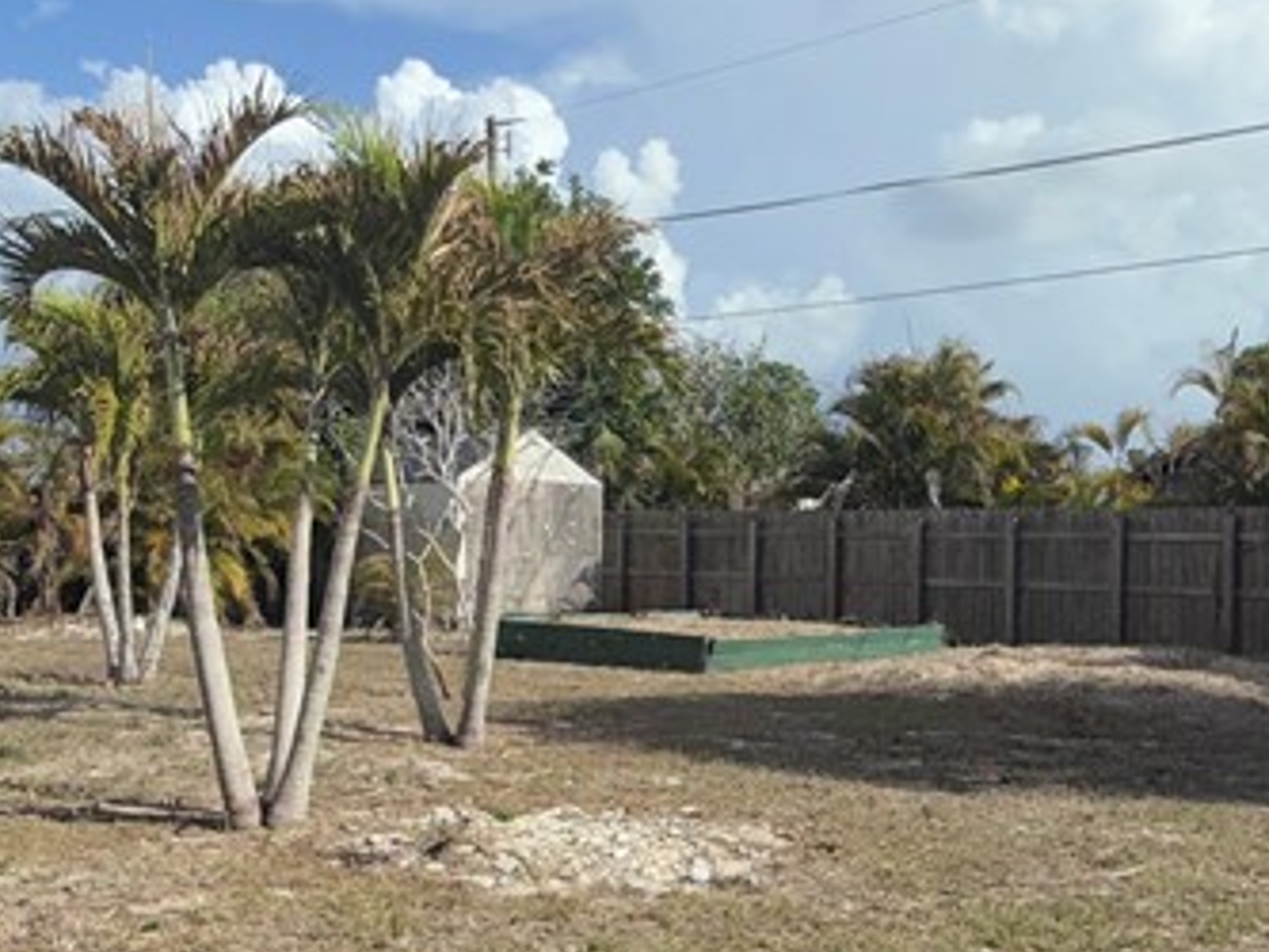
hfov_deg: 43.4
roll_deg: -0.9
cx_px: 816
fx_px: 1577
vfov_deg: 33.5
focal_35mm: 43
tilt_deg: -0.5
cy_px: 583
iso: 16
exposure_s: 1/3125
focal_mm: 2.22
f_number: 2.2
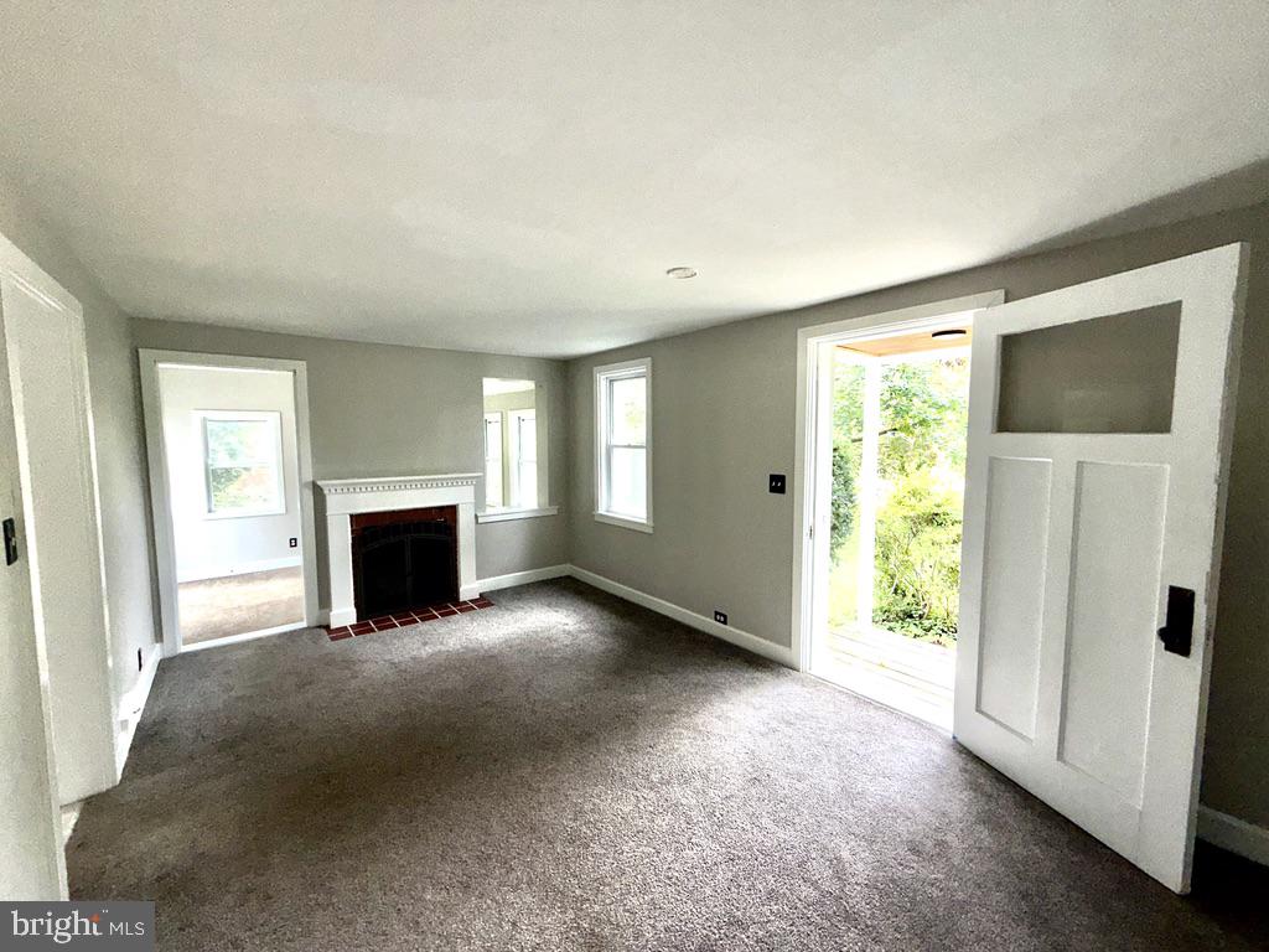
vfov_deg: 85.7
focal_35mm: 14
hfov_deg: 102.1
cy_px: 476
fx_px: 513
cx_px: 634
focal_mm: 2.22
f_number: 2.2
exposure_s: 1/121
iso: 40
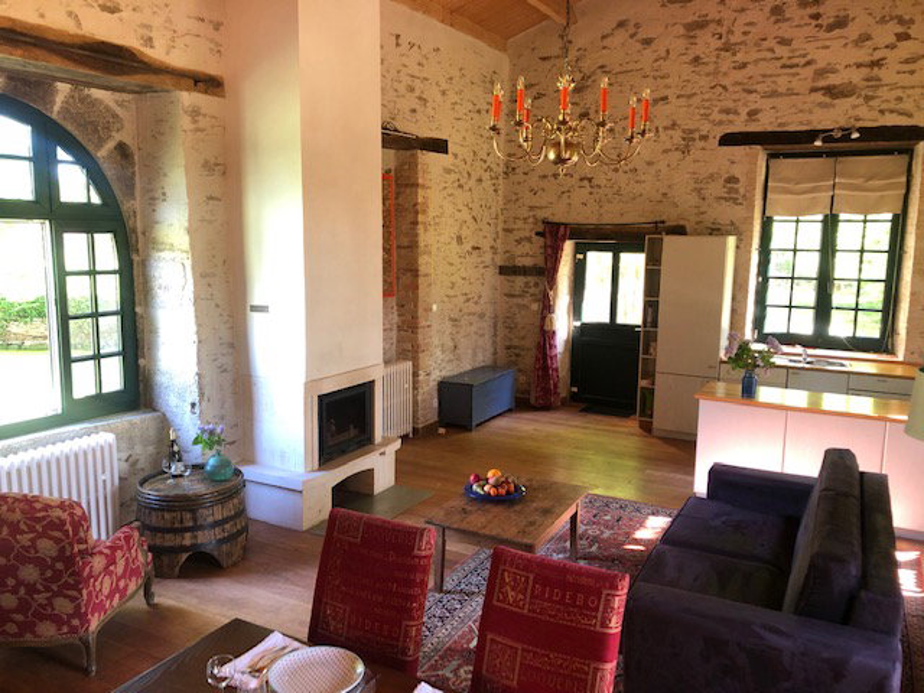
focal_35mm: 28
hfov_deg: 63.4
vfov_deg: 49.7
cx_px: 462
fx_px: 747
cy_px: 346
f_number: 1.8
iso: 50
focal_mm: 3.99
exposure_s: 1/17
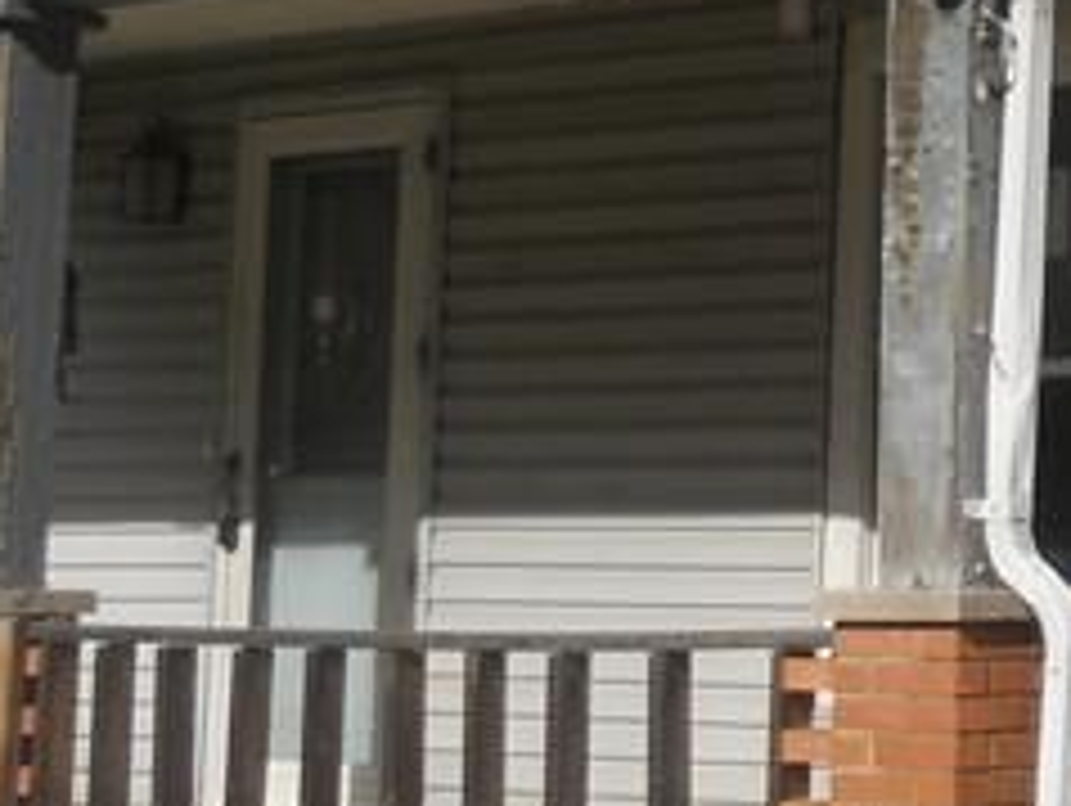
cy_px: -27
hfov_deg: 15.9
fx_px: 3593
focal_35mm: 116
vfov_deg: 12.6
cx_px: 1494
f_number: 8
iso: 80
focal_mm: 4.9
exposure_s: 1/2000
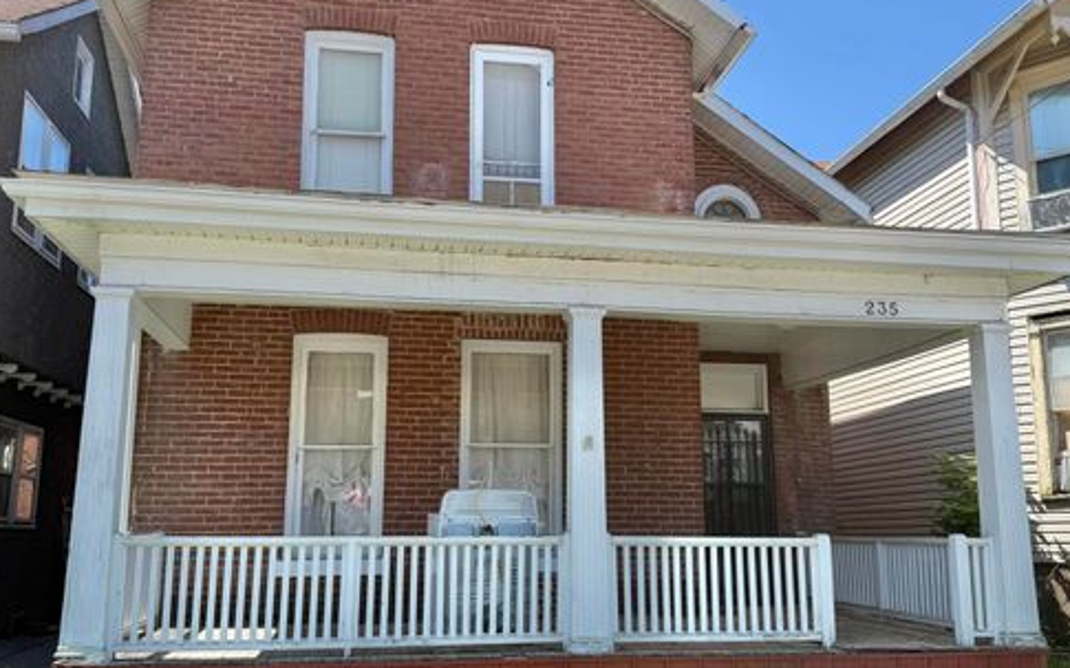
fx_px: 1021
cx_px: 541
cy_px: 349
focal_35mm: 35
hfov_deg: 55.3
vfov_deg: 36.3
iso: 80
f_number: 1.78
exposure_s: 1/2801
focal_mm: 6.76
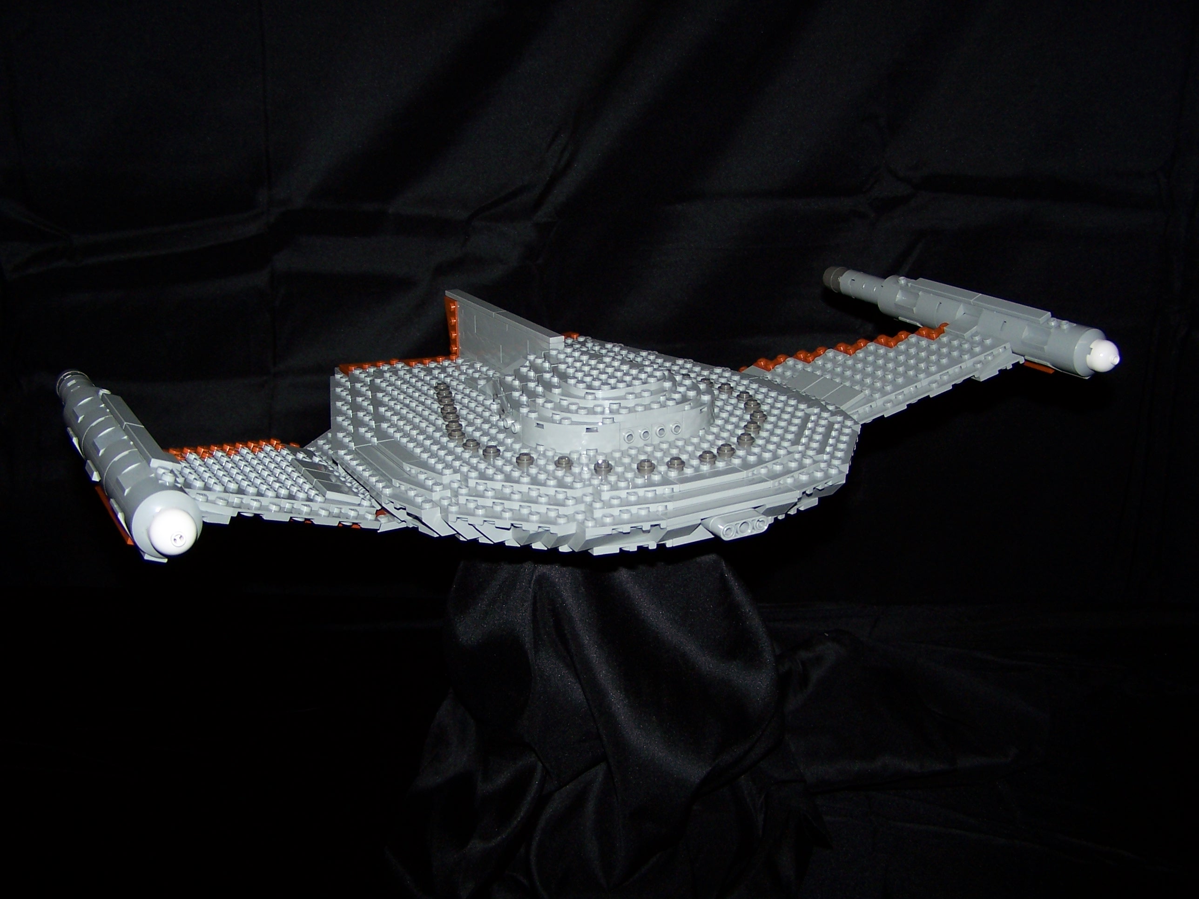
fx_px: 1316
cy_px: 450
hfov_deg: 49.0
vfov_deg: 37.7
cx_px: 600
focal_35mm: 38
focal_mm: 6.3
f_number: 2.8
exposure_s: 1/60
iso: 80
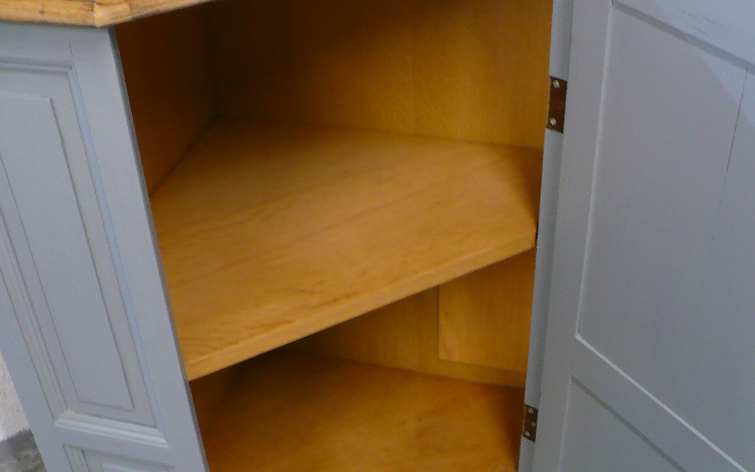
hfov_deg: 43.4
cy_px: 298
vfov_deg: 27.9
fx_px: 947
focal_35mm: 46
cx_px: 420
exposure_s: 1/8
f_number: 2.8
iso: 200
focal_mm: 6.1
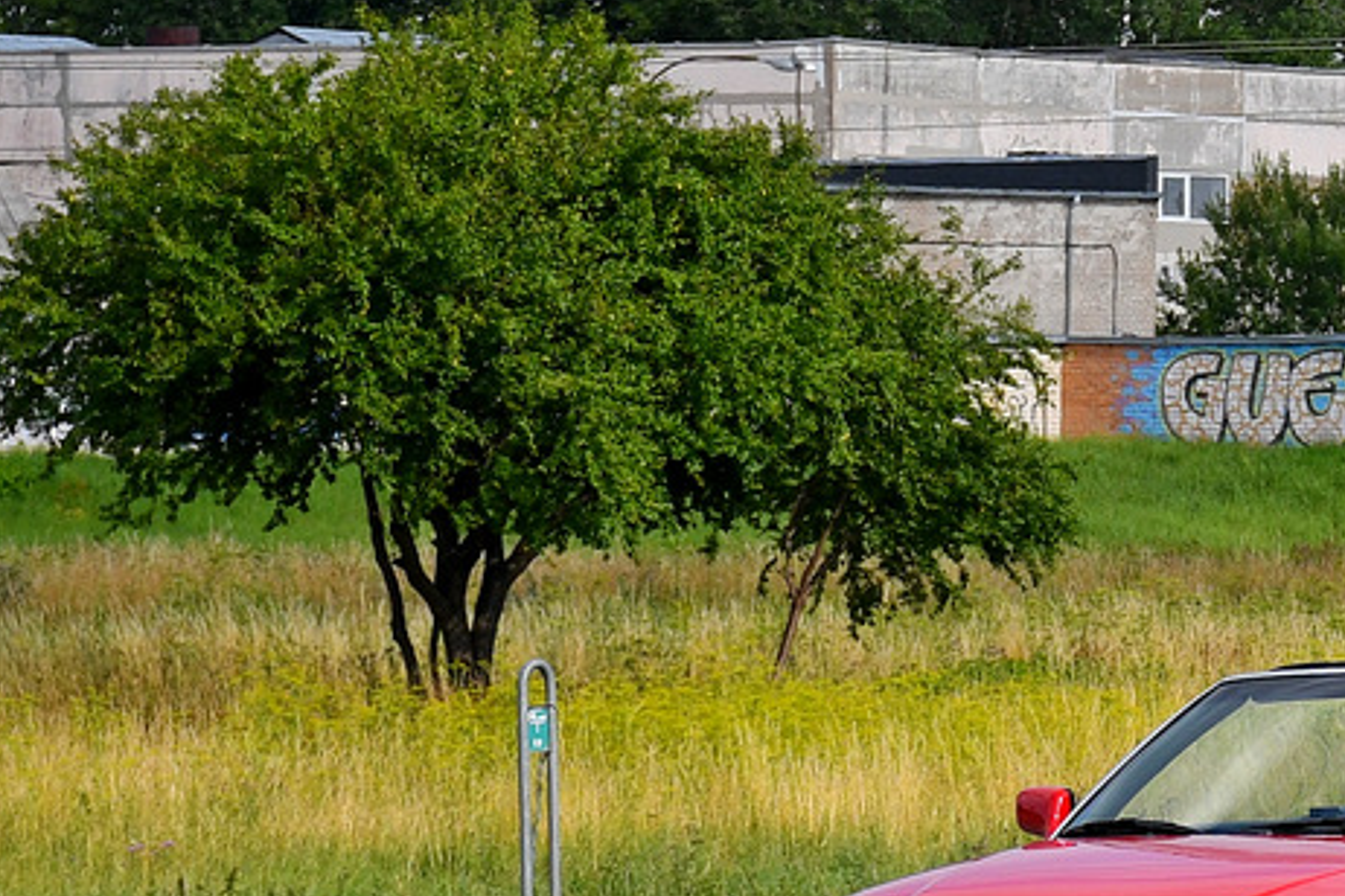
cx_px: 1339
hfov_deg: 8.1
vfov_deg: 5.4
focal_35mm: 253
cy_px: 259
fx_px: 9452
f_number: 6.3
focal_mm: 60
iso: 200
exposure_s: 1/1000
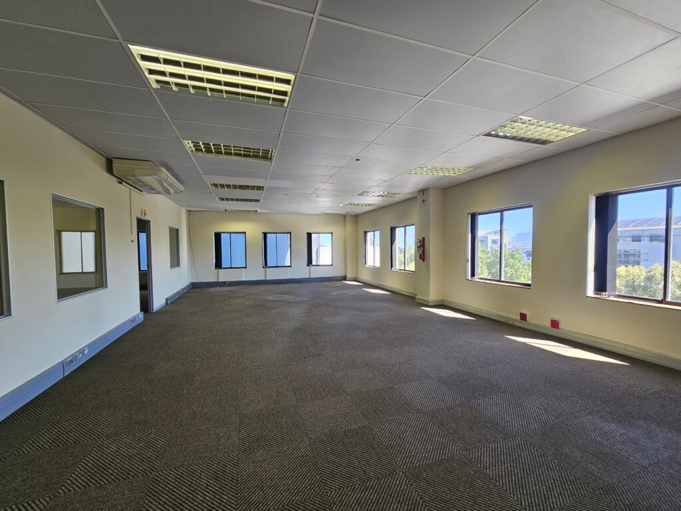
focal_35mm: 13
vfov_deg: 89.9
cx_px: 340
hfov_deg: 106.2
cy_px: 256
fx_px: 256
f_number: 2.2
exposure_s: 1/105
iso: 50
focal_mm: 2.2
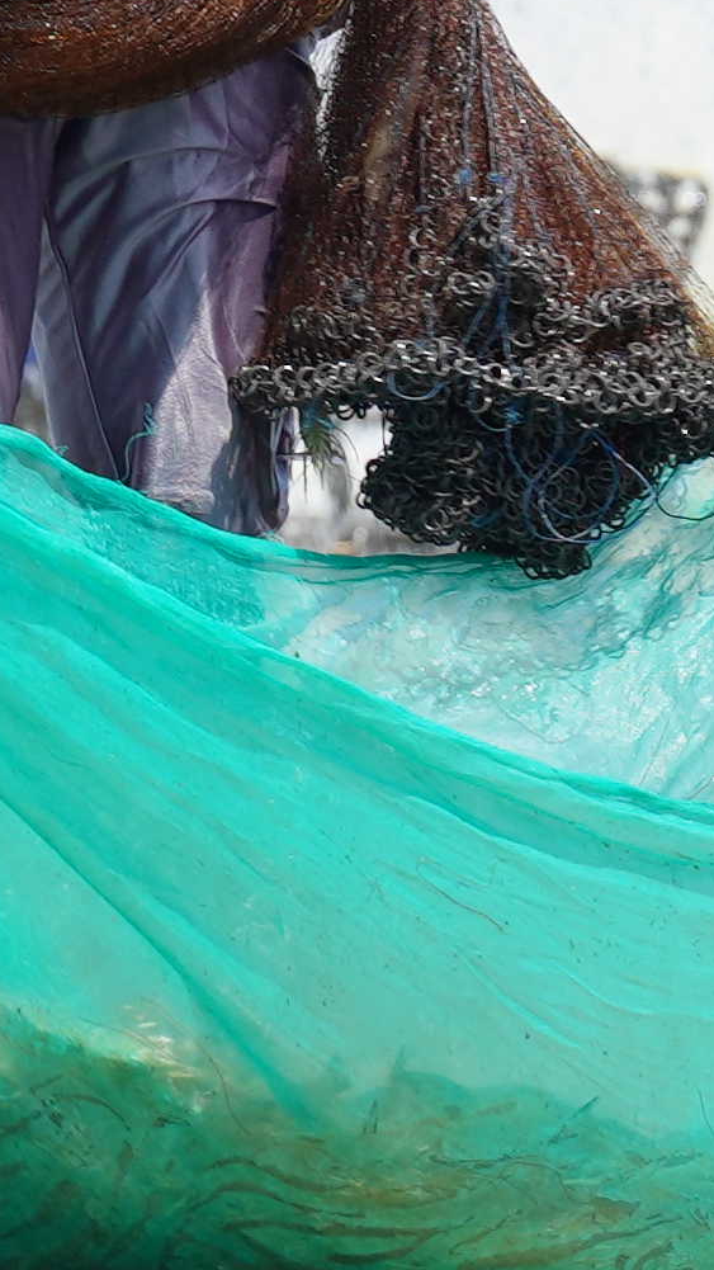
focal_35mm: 992
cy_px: -547
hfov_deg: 1.2
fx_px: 33391
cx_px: 933
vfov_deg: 2.2
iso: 100
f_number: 6.3
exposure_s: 1/400
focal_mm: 158
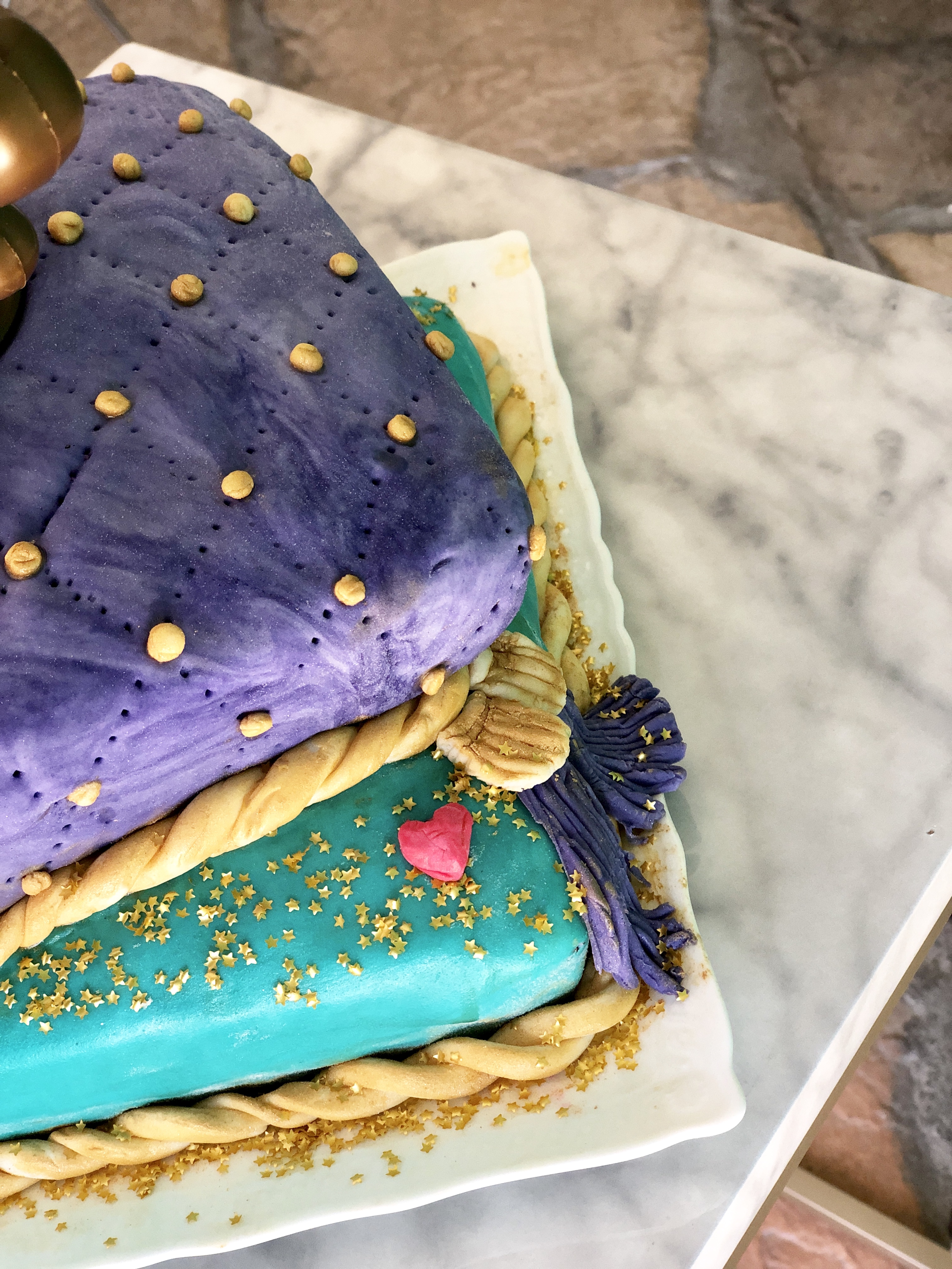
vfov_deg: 36.8
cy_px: 634
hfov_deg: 28.0
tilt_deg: -50.4
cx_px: 476
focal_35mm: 52
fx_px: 1907
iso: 100
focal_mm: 6
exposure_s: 1/60
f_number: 2.4
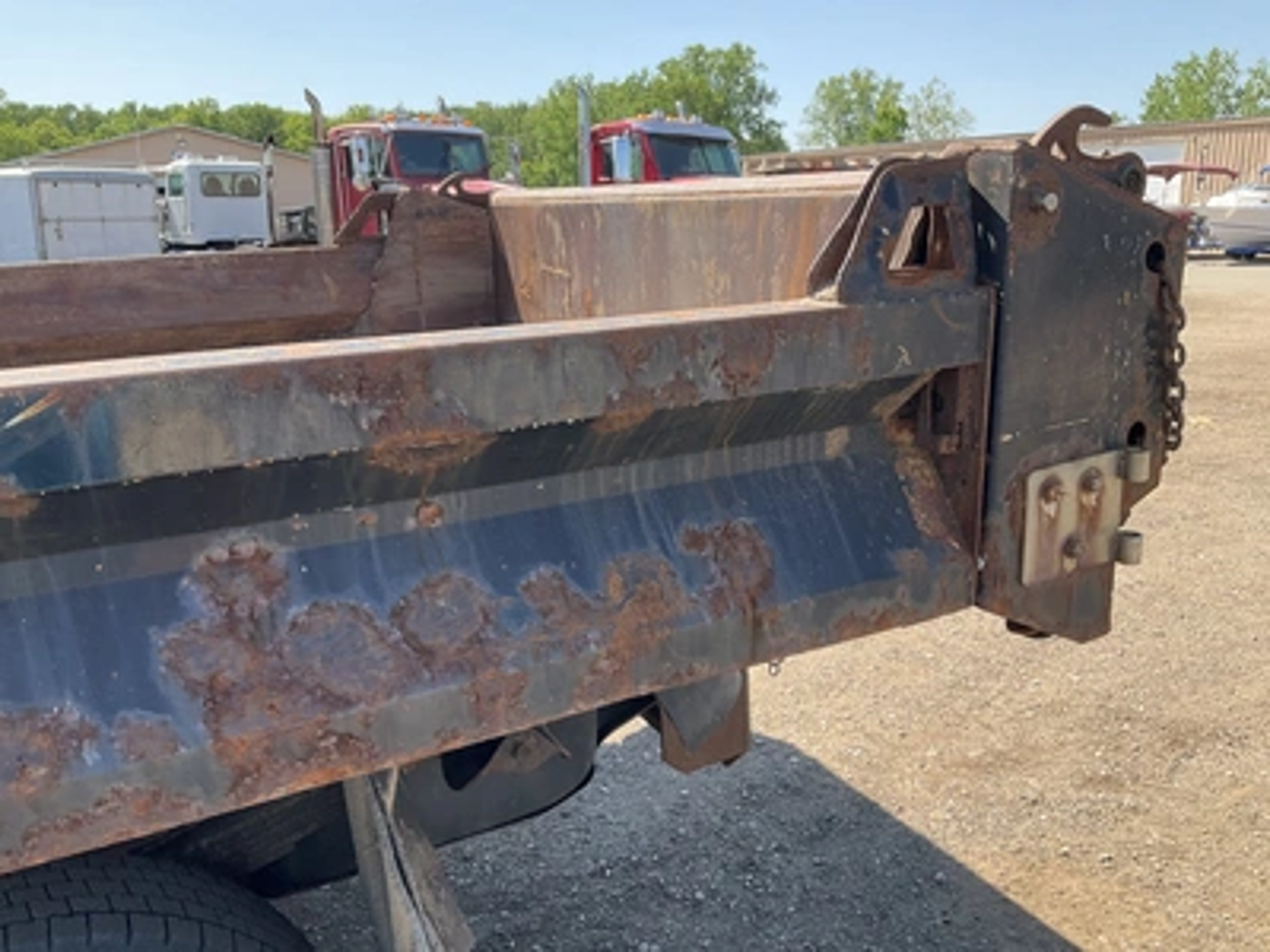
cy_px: 476
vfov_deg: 48.2
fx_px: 1064
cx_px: 635
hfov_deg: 61.7
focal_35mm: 29
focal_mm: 3
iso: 25
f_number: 1.8
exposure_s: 1/486
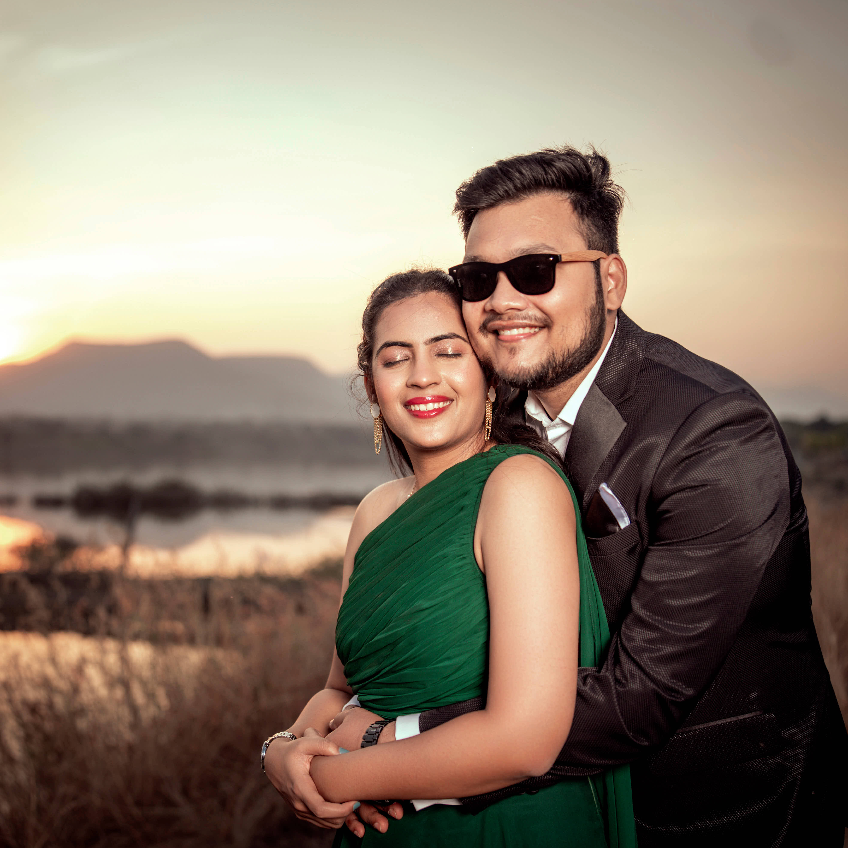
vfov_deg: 37.6
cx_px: 370
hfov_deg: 37.5
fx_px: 1247
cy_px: 427
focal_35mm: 45
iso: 80
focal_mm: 35
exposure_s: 1/400
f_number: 2
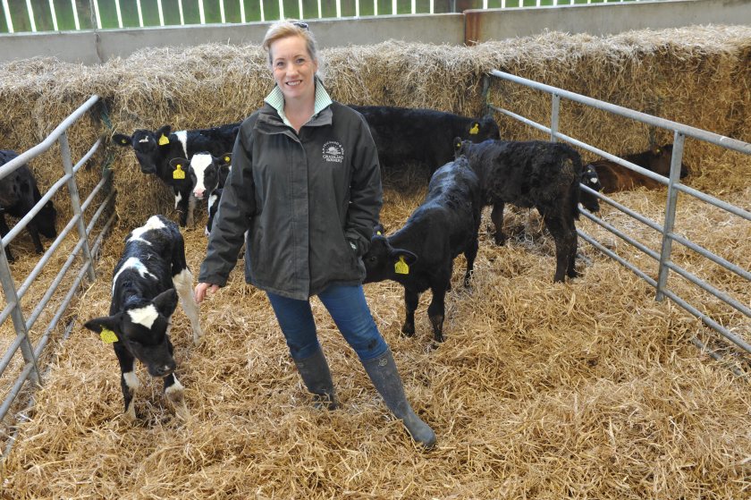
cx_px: 376
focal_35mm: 32
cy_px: 250
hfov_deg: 58.7
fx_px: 667
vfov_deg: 41.1
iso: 1600
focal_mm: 32
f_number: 5.6
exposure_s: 1/100
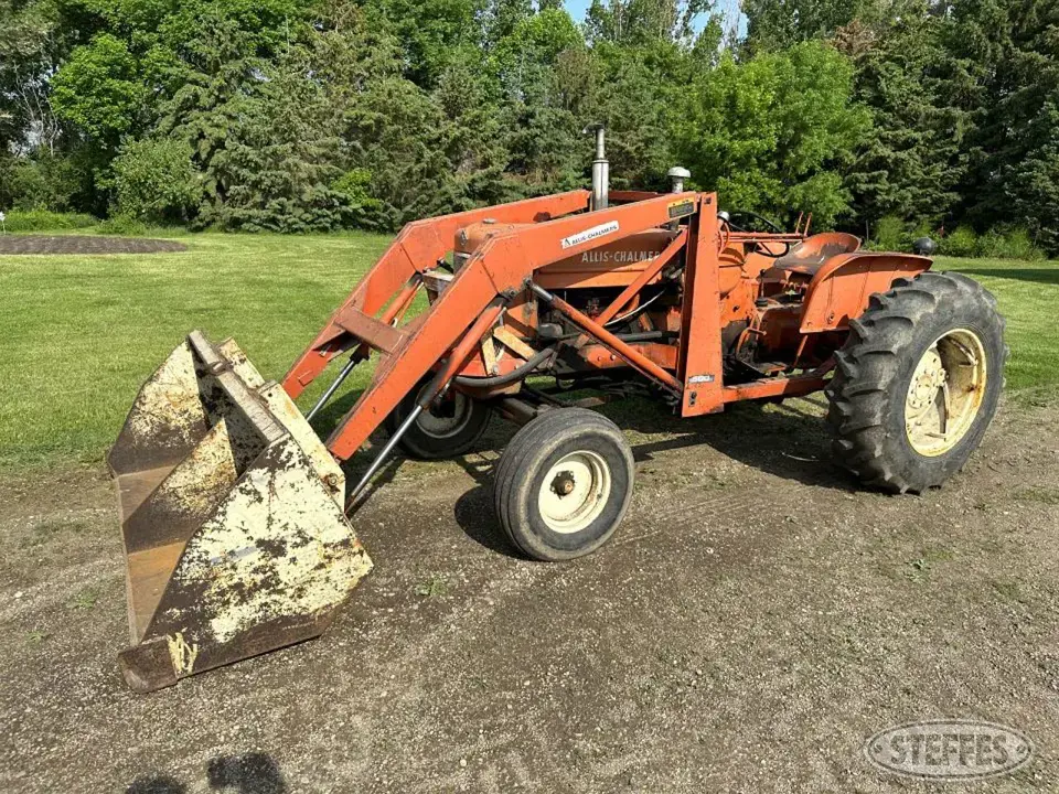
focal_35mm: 24
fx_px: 734
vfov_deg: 56.8
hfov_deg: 71.6
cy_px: 397
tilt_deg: -12.5
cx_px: 530
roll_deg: -1.6
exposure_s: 1/3861
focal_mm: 6.86
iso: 80
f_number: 1.78
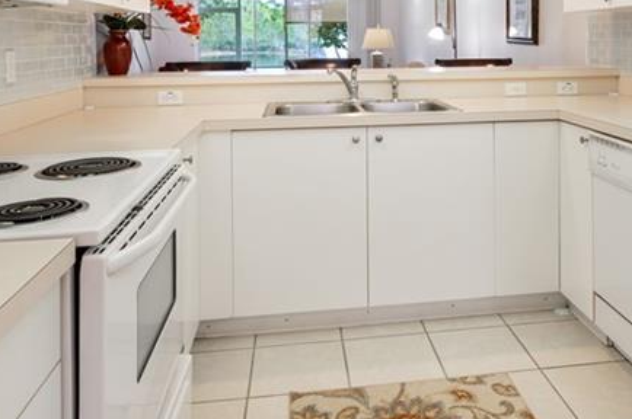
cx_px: 387
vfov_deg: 38.4
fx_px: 578
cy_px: 87
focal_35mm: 33
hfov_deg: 56.7
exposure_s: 1/2.5
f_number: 11
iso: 125
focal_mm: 14
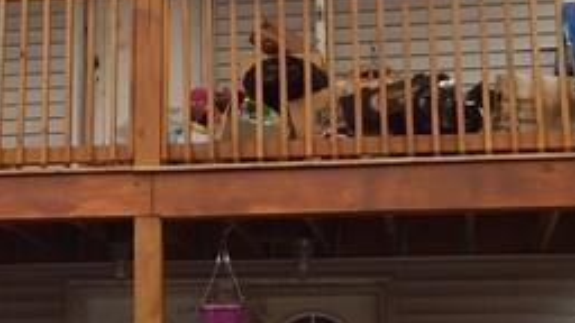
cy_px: 117
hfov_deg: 21.8
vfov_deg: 12.6
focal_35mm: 96
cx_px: 88
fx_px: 1464
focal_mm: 4
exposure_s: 1/320
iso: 125
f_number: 3
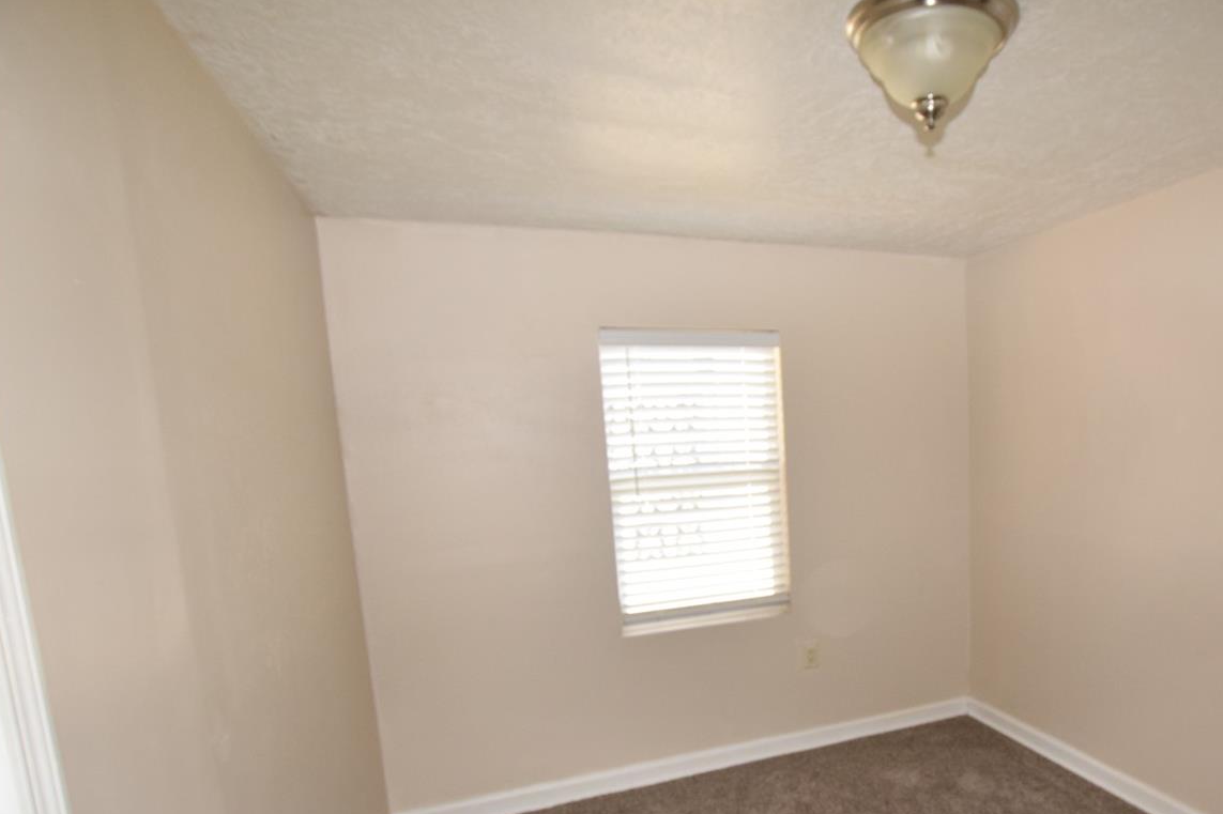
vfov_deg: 58.0
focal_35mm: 21
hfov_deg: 77.7
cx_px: 847
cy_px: 550
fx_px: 713
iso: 800
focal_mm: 10
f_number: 5.6
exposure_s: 1/125
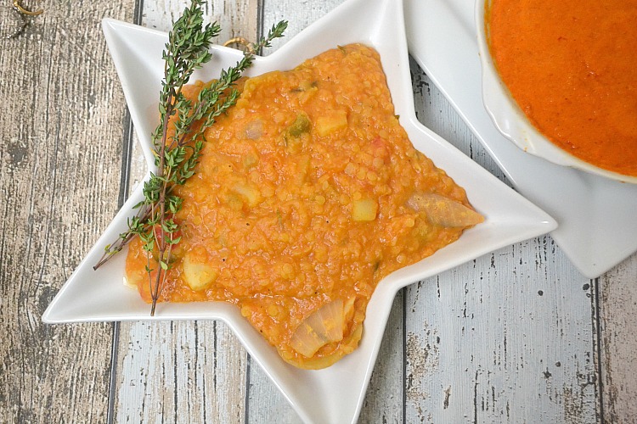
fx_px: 690
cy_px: 212
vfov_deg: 34.2
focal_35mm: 39
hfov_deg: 49.6
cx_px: 318
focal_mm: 26
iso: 3200
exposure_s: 1/125
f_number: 4.2
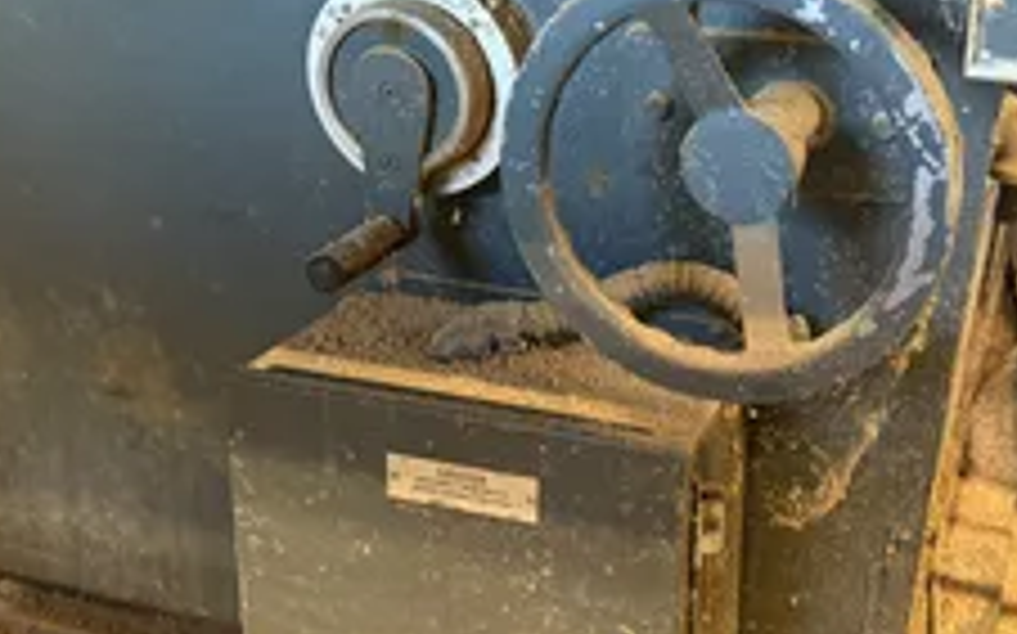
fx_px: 1247
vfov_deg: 28.2
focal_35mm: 45
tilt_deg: -17.5
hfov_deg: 43.2
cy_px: 180
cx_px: 742
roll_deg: -2.9
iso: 400
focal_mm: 6.76
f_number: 1.78
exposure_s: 1/41
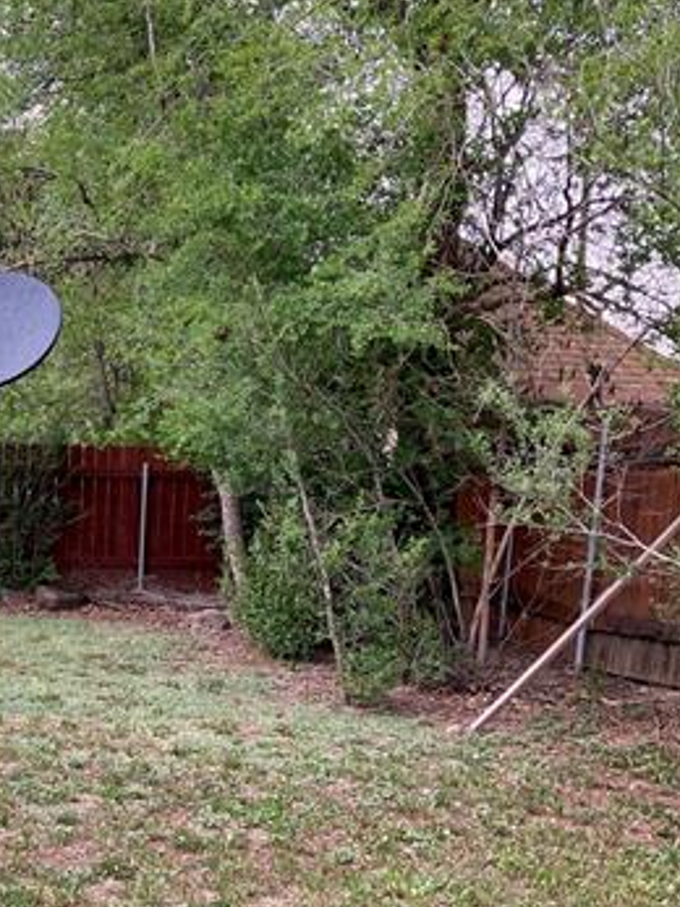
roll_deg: -1.7
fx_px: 1625
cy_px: 703
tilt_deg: -6.9
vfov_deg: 30.6
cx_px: -63
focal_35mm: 62
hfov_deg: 22.4
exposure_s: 1/215
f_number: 1.8
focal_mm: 3.99
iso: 20
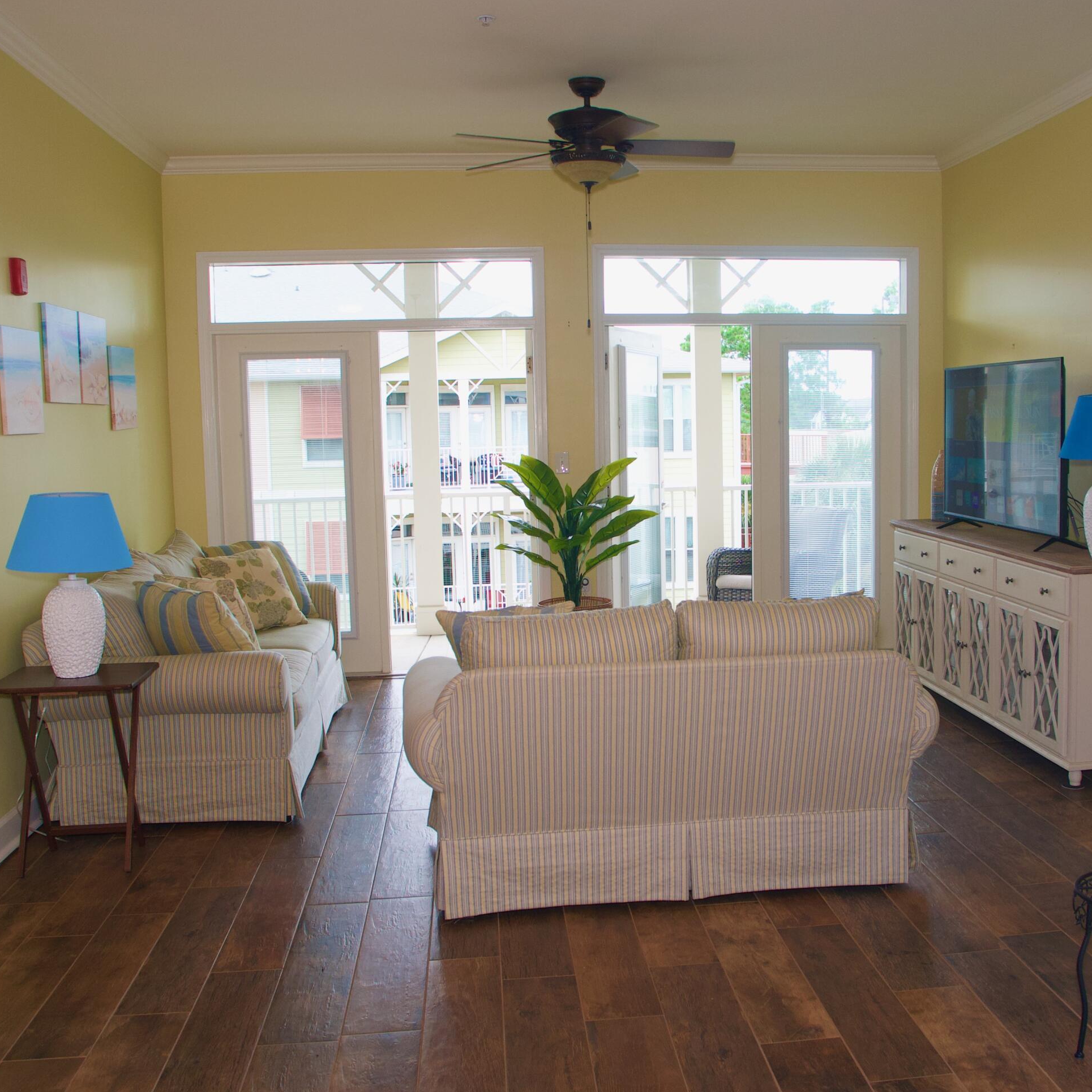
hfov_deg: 48.7
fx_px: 1201
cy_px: 533
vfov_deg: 48.9
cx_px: 635
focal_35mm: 34
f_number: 4
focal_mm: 17
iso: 400
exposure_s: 1/100
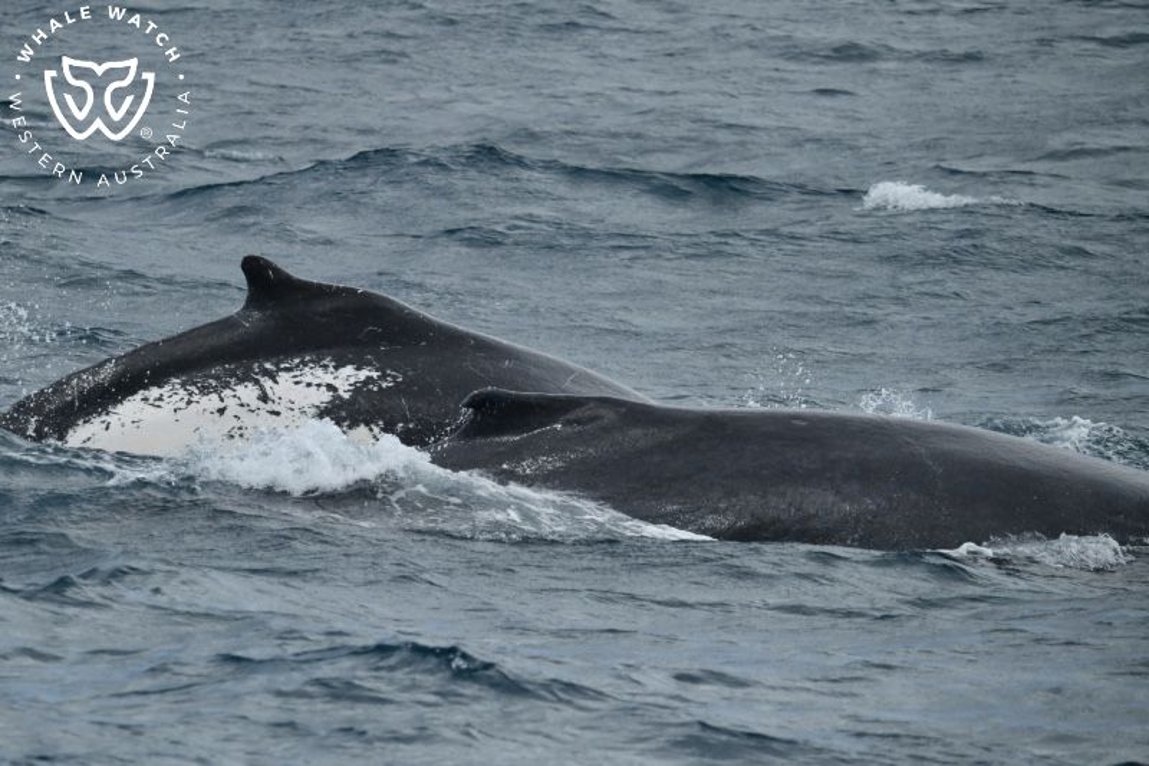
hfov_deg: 6.4
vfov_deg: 4.3
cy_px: 383
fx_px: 10211
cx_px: 574
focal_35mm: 320
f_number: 5.6
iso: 900
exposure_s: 1/8000
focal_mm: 320
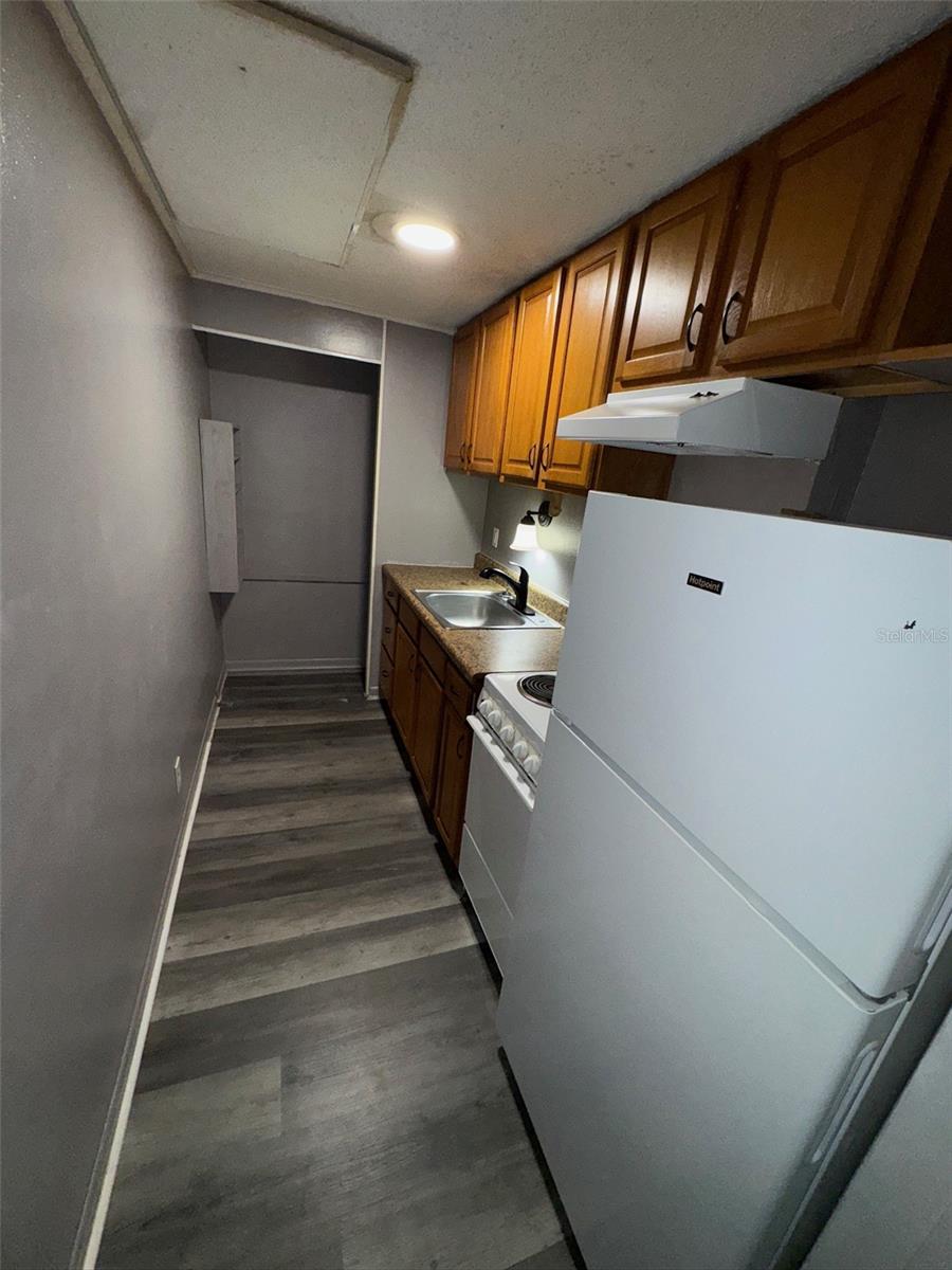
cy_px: 635
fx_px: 513
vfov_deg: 102.1
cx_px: 476
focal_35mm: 14
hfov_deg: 85.7
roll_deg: -6.6
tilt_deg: -18.7
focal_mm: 2.22
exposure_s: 1/112
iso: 80
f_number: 2.2
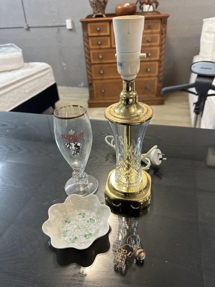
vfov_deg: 71.6
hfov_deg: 56.8
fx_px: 199
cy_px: 144
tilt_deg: -32.2
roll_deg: +2.7
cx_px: 108
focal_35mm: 24
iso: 160
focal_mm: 6.86
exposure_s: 1/50
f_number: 1.78
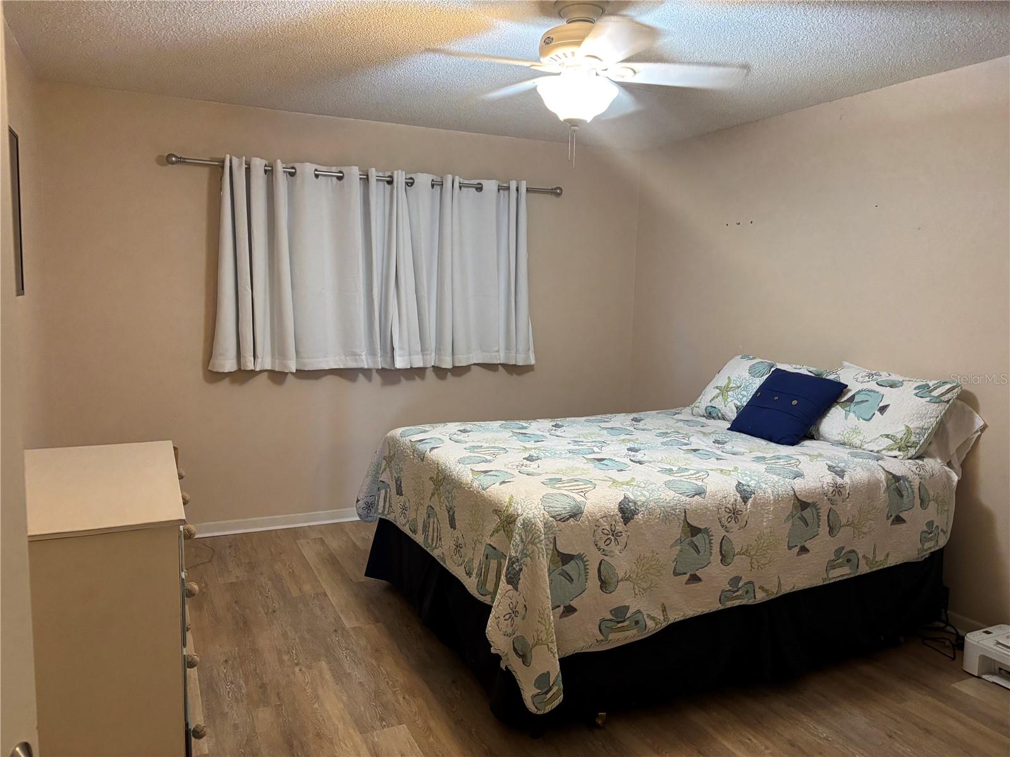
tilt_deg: -6.7
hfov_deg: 67.3
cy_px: 378
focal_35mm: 26
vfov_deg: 53.1
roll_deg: -1.4
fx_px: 759
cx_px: 505
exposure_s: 1/60
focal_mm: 5.96
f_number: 1.6
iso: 320
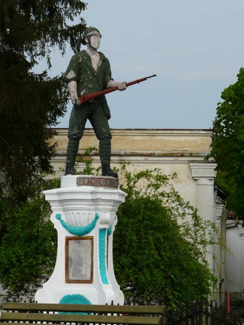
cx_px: 122
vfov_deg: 10.4
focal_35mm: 190
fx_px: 1786
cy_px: 162
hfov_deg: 7.8
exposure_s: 1/400
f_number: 5.6
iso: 100
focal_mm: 31.3
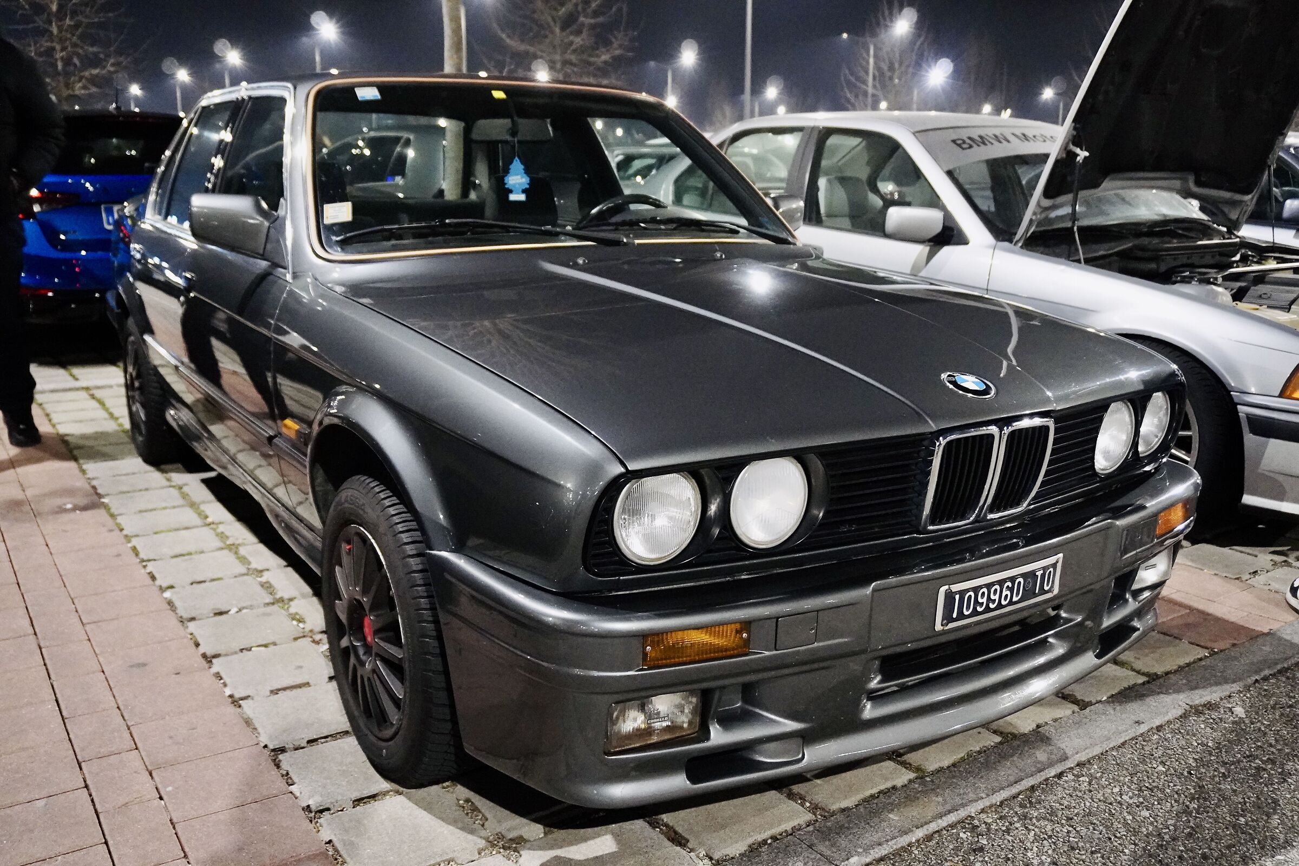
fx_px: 1137
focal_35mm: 32
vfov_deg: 41.7
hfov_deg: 59.5
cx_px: 650
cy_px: 433
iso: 6400
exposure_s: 1/20
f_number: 4
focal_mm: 21
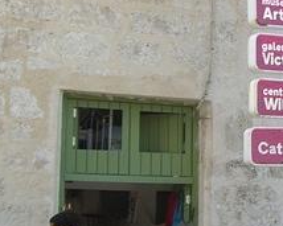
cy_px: 96
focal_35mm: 111
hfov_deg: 16.5
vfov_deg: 13.9
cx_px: 353
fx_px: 929
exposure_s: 1/250
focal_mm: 7.9
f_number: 4
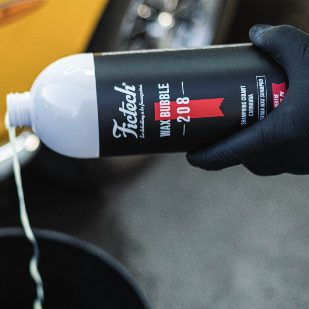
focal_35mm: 75
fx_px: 757
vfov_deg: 23.1
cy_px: 149
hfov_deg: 22.1
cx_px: -9
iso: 1250
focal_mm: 23
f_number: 1.4
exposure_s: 1/160
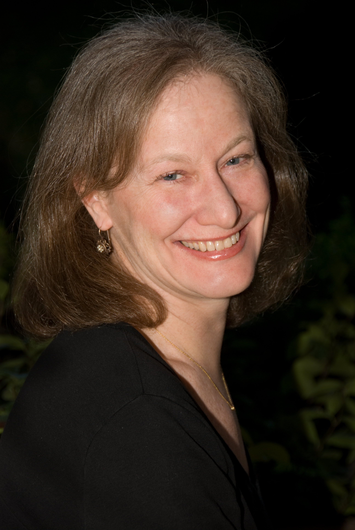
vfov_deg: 10.5
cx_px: 178
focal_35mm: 195
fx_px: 2876
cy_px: 265
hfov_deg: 7.1
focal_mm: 130
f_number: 5.6
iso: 125
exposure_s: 1/60
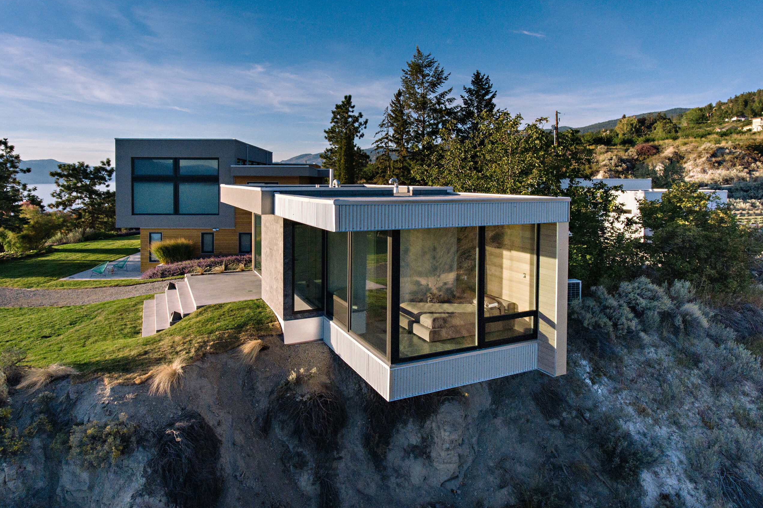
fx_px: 445
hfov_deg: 81.2
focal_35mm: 21
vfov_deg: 59.5
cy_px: 242
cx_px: 380
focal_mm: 3.61
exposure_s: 1/2500
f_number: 2.8
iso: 100
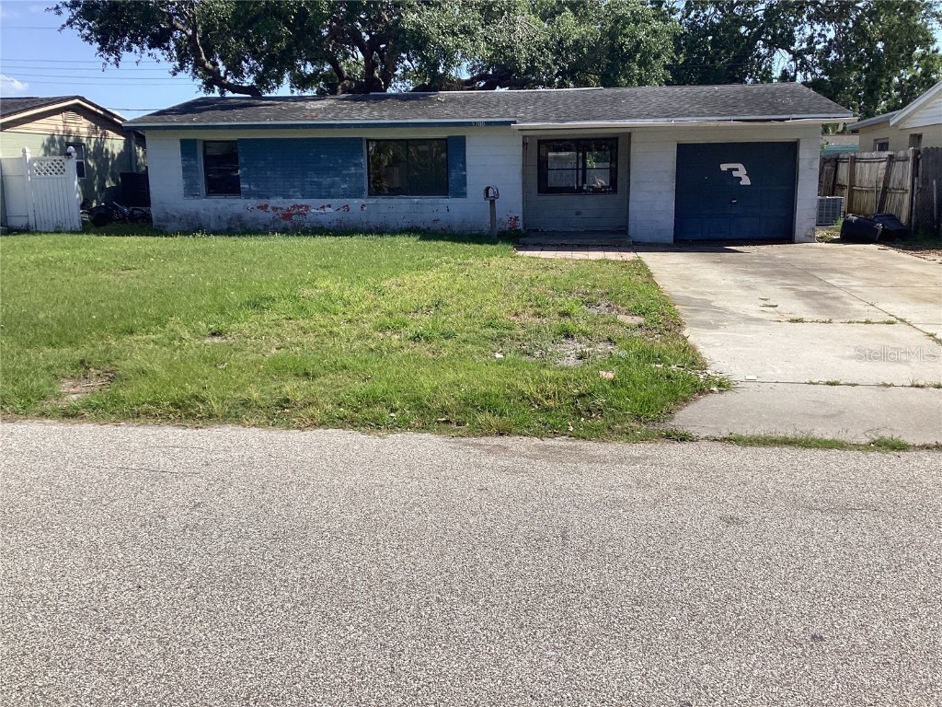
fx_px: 844
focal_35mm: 31
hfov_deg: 58.4
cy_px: 354
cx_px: 471
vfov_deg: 45.4
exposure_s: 1/1274
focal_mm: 3.3
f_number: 2.4
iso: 25
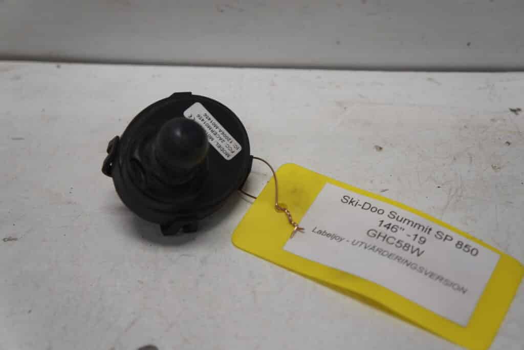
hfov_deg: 37.8
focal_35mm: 52
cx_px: 262
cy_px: 175
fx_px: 764
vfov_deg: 25.8
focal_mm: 35
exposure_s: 1/80
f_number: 4.5
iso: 100
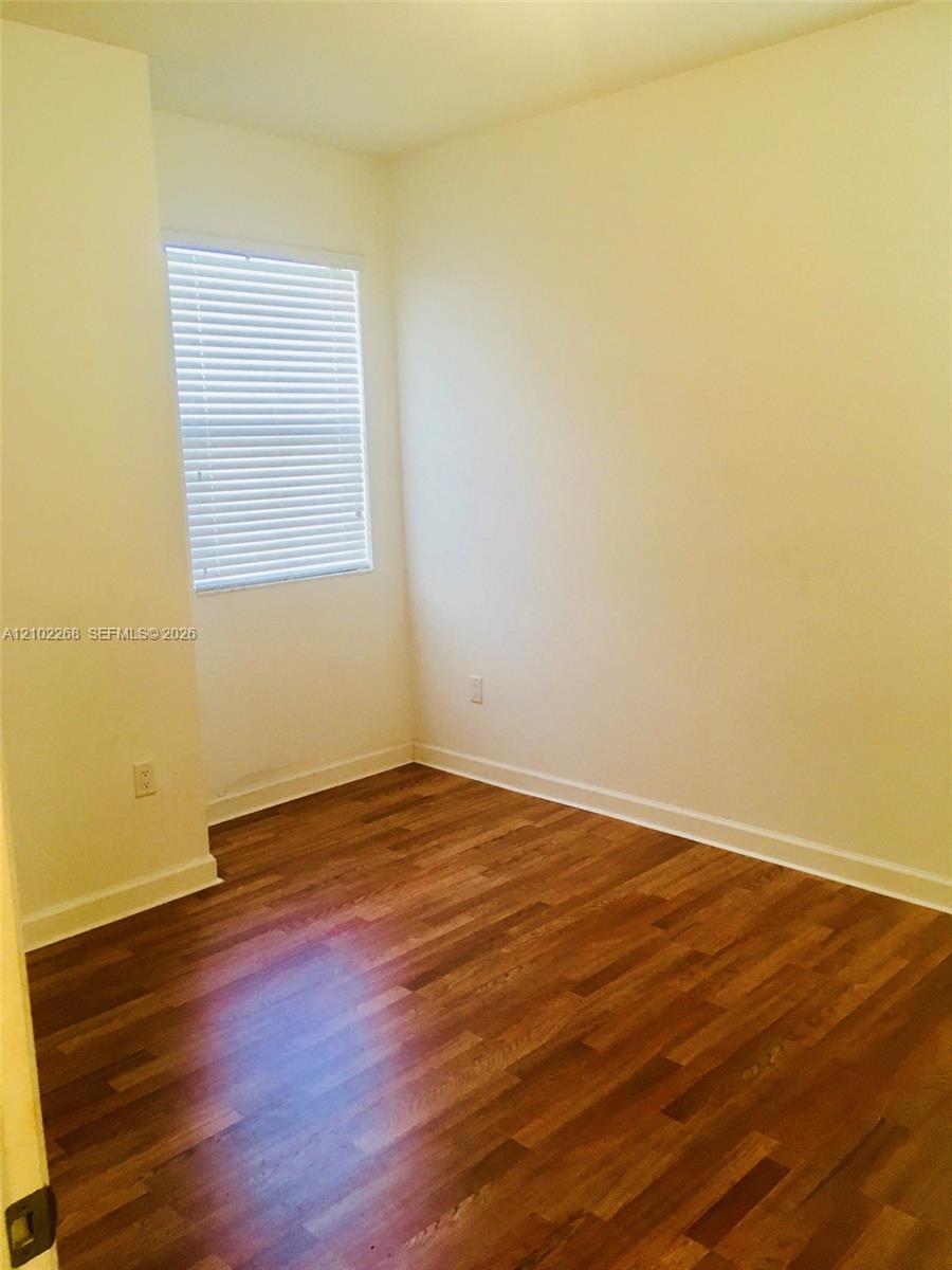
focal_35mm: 29
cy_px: 635
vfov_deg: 61.7
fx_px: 1063
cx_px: 476
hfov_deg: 48.2
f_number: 2.2
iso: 100
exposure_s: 1/30
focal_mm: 4.15
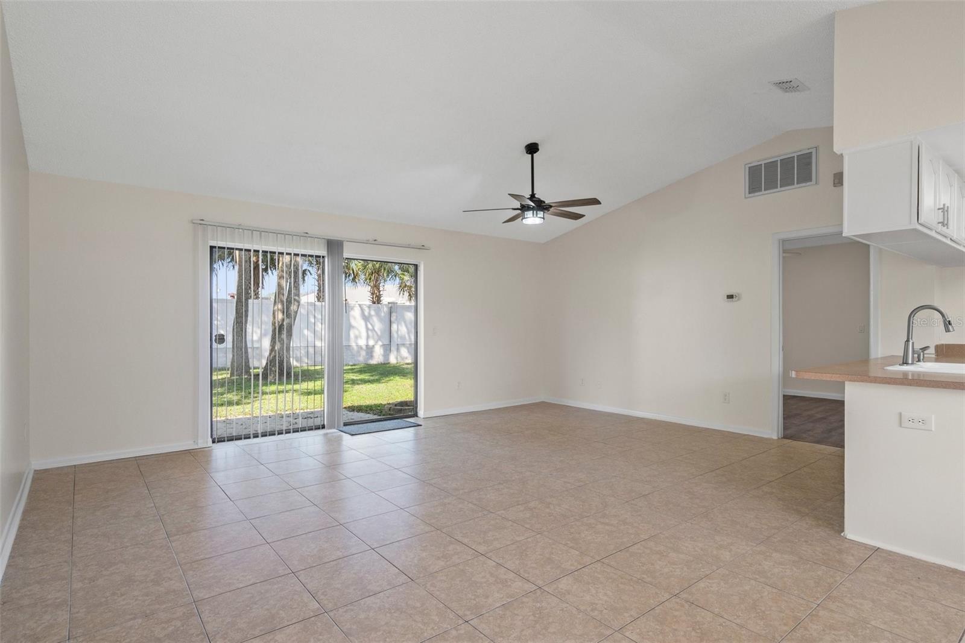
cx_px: 482
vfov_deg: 67.4
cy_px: 322
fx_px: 482
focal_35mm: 18
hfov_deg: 90.0
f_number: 8
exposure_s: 1/2.5
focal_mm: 18
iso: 320
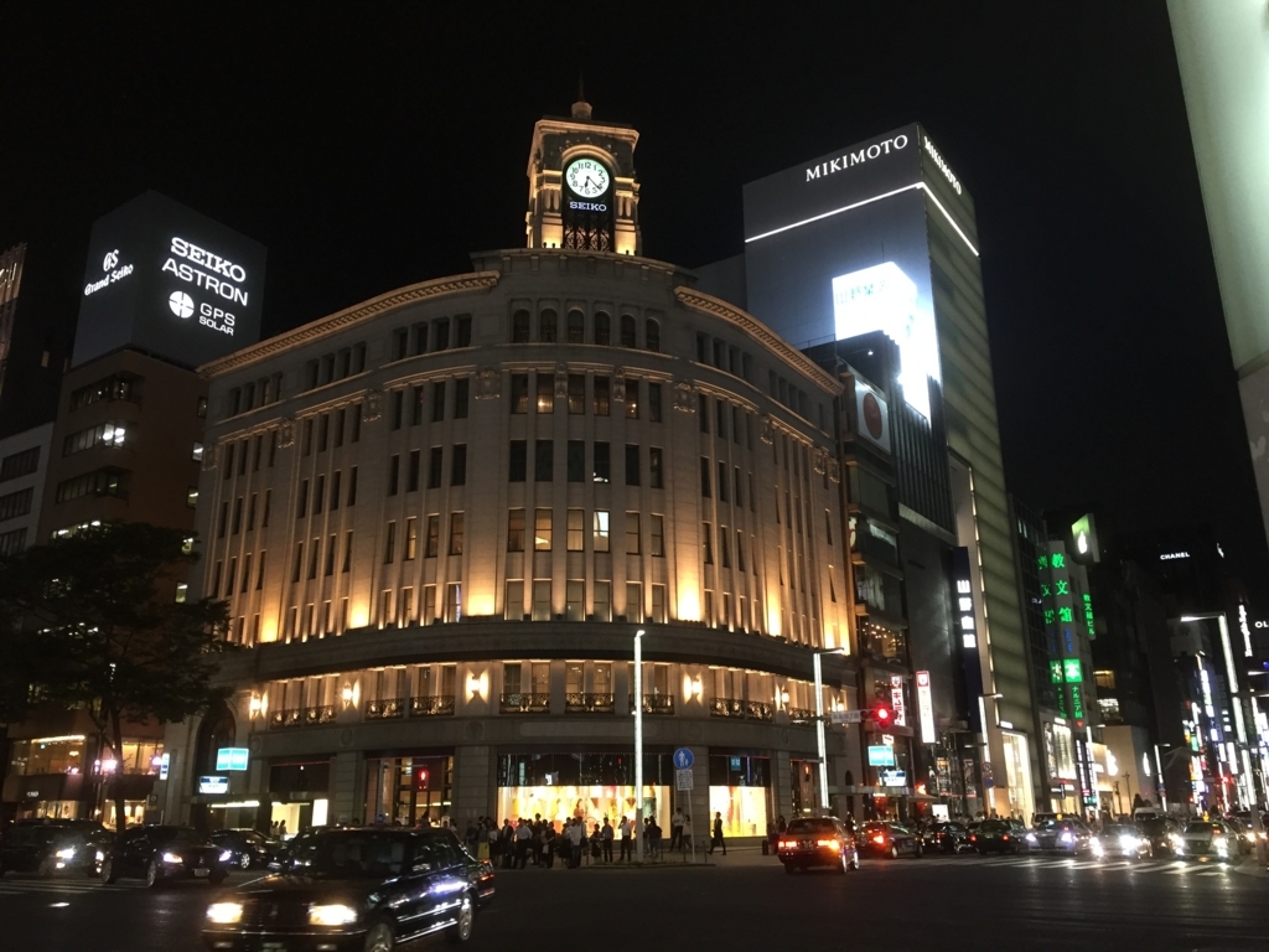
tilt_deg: +17.4
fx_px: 1063
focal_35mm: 29
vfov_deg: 48.2
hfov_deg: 61.7
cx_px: 634
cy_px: 476
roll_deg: +0.7
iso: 125
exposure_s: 1/30
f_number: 2.2
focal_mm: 4.15
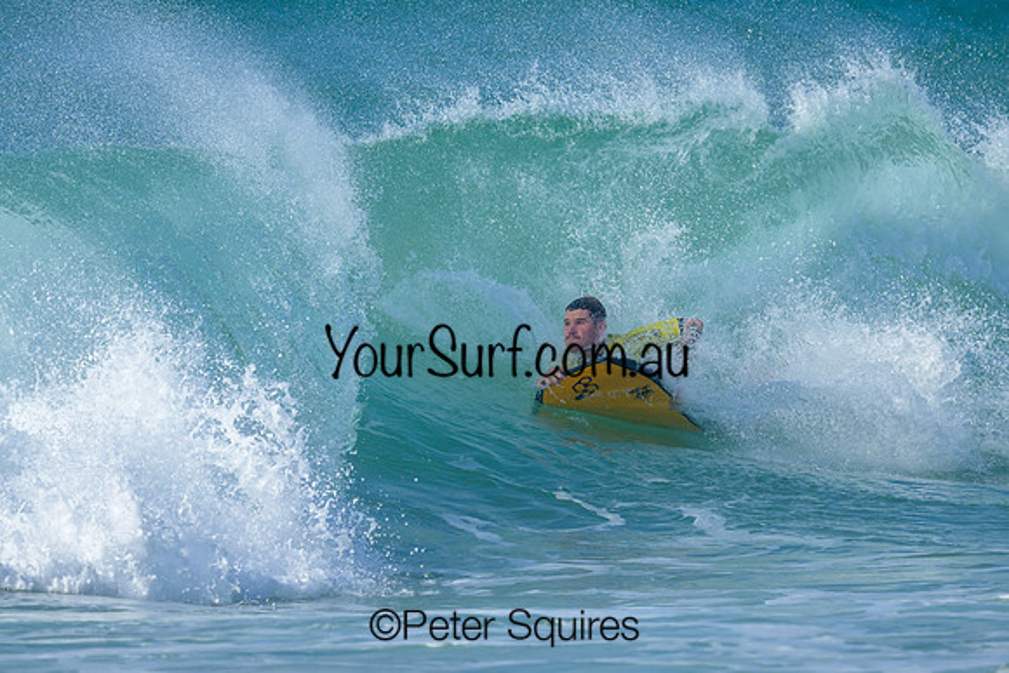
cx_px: 457
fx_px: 30840
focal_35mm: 1100
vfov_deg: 1.3
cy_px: 278
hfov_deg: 1.9
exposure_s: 1/2000
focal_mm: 800
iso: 320
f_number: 6.3
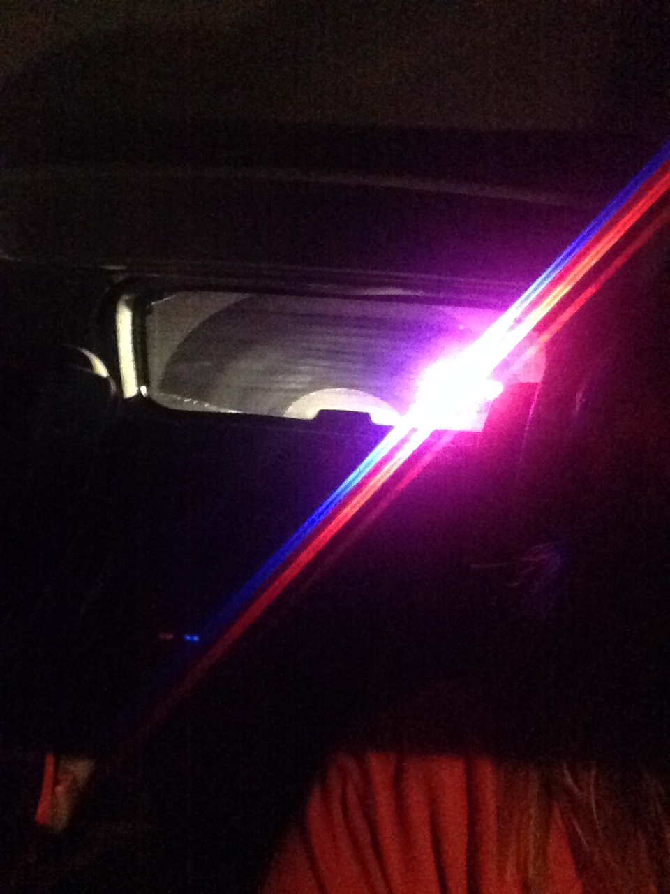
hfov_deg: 40.7
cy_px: 447
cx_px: 335
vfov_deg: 52.6
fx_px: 903
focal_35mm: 35
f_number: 2.4
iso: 1000
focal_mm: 2.18
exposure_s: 1/15
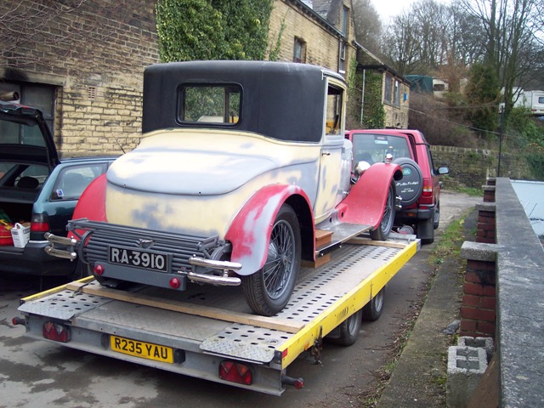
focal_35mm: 38
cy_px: 204
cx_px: 272
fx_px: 597
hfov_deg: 49.0
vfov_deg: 37.7
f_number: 2.8
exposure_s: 1/350
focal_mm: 8
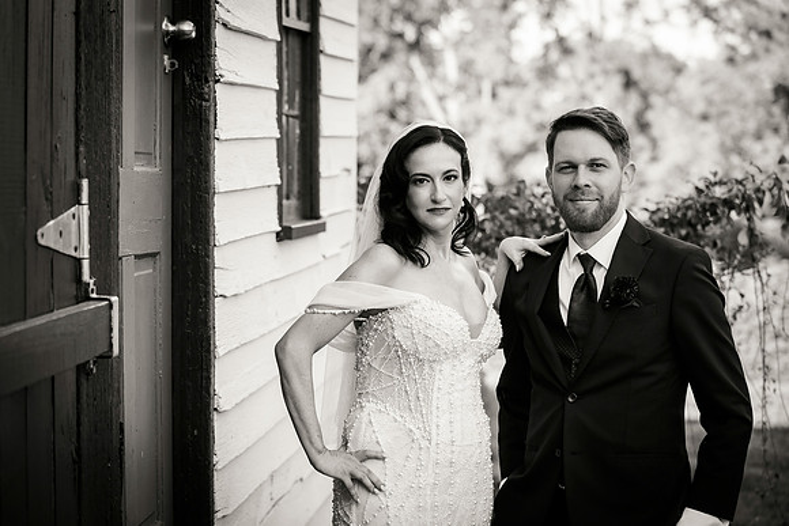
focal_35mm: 78
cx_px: 394
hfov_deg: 26.0
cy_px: 263
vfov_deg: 17.5
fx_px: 1710
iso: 800
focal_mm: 78
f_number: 3.5
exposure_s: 1/2000
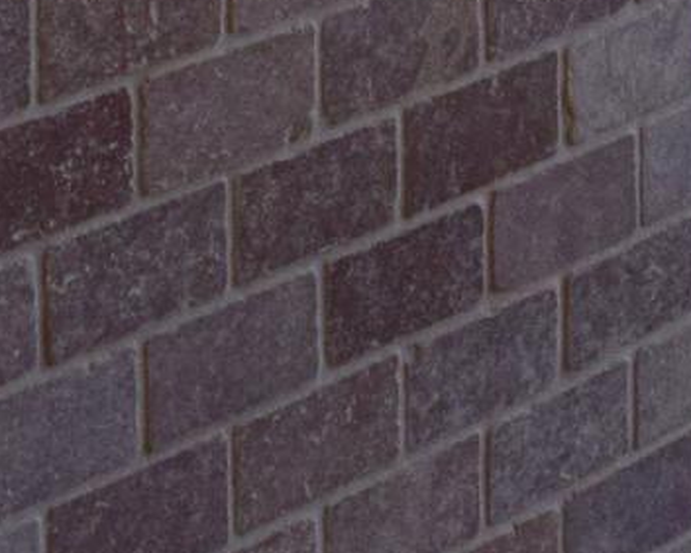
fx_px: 4420
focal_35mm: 216
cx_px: 1837
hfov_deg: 8.0
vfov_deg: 6.6
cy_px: -986
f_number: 8
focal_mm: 18
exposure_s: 1/50
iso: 400
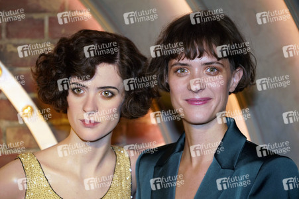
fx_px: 905
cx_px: 150
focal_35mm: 109
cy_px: 100
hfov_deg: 18.8
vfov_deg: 12.5
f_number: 4.5
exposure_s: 1/100
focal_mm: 109
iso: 2000
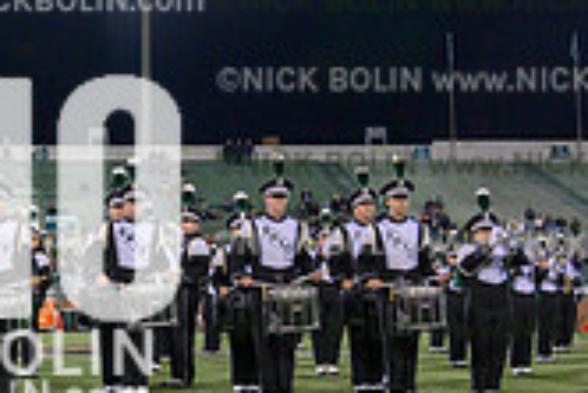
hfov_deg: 22.7
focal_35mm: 84
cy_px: 246
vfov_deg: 16.3
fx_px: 1373
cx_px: -71
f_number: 4
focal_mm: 24
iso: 5000
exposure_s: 1/1000
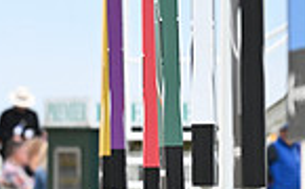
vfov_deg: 1.6
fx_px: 6778
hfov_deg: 2.6
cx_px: -280
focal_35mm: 817
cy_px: 337
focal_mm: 200
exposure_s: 1/1600
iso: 1250
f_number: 4.5
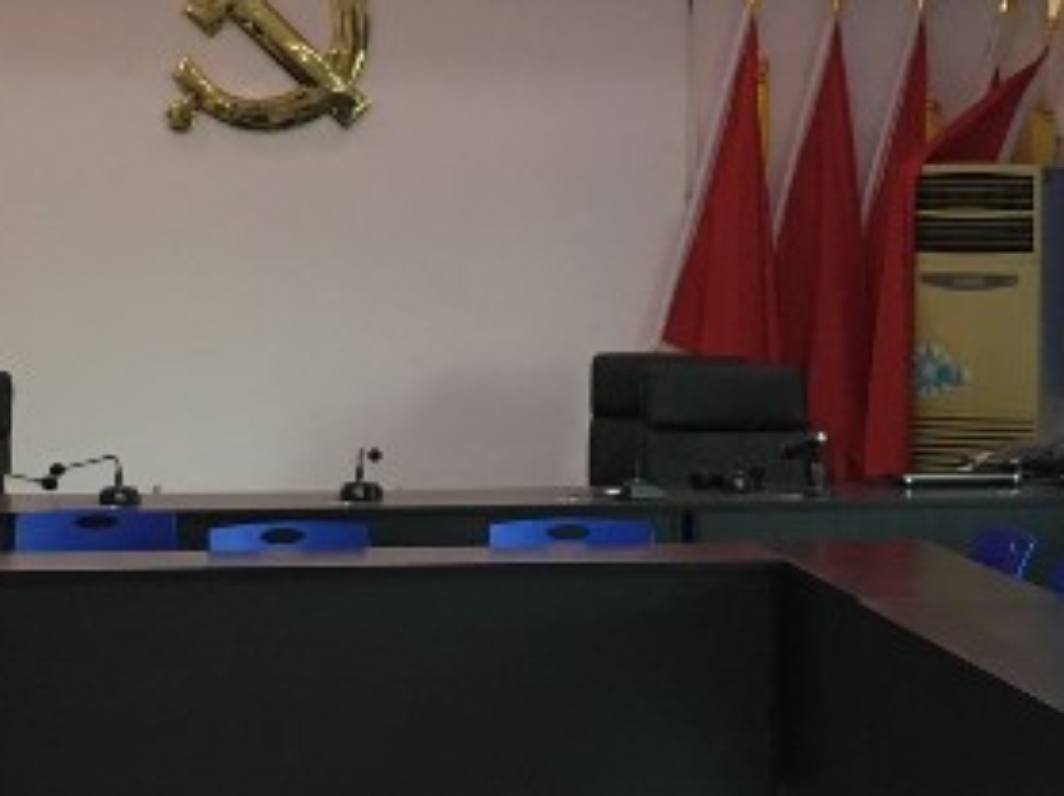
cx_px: 586
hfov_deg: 18.4
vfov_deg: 13.8
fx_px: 3286
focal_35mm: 107
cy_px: 260
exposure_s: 1/33
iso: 50
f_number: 2.2
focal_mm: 4.15
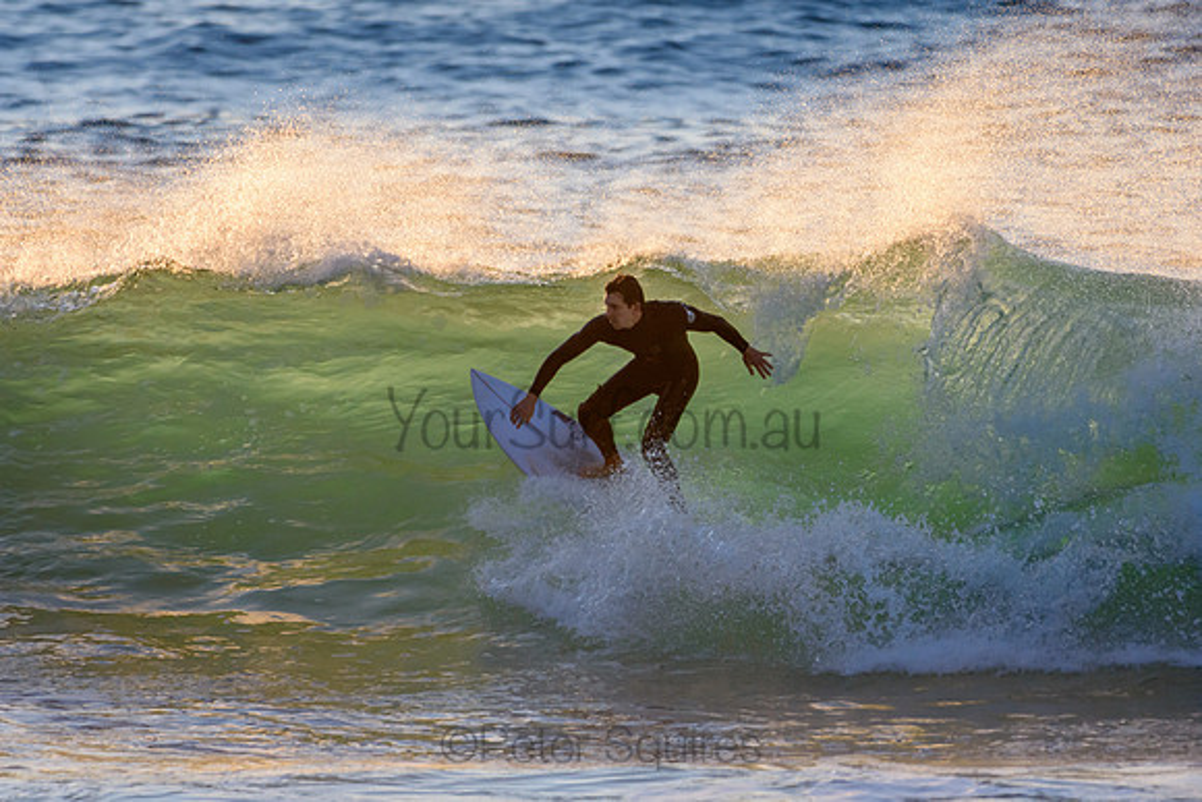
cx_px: 601
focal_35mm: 750
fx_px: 25046
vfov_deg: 1.8
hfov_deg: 2.7
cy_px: 401
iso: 640
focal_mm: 500
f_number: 5.6
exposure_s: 1/1600
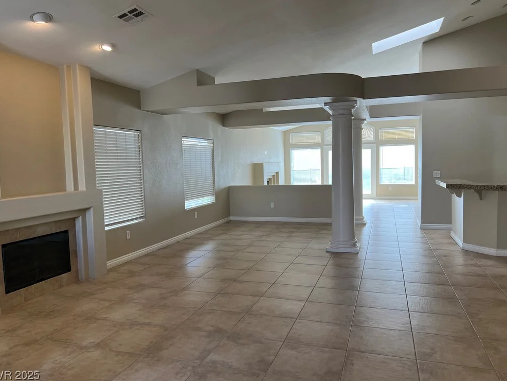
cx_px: 251
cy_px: 189
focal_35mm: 27
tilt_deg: -2.9
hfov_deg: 65.3
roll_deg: +1.8
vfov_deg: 51.4
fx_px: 396
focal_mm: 5.7
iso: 40
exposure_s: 1/188
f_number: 1.5
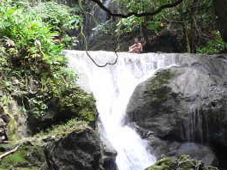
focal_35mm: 75
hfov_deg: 26.0
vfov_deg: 19.6
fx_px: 491
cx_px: 123
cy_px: 102
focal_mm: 6
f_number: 2.8
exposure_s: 1/30
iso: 200
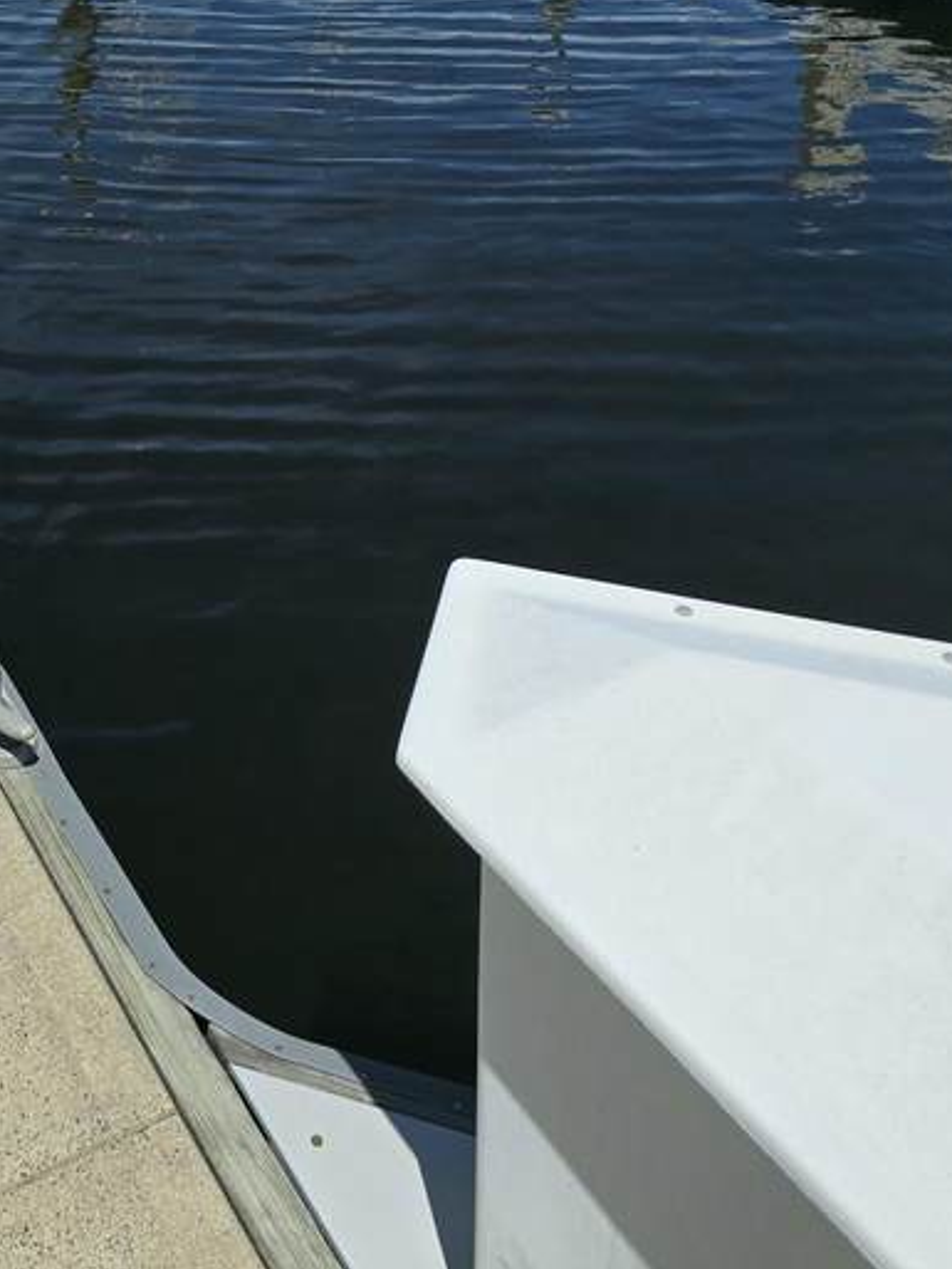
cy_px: 163
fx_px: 1576
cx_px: 215
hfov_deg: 32.8
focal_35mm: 43
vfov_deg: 41.0
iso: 12
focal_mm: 6.3
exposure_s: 1/1525
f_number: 1.7
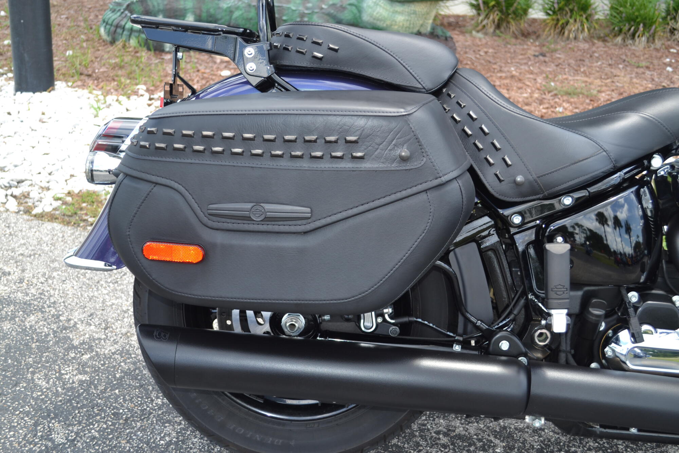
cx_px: 340
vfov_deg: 31.9
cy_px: 226
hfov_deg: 46.4
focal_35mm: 42
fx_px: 792
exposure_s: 1/125
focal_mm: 28
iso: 125
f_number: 4.5
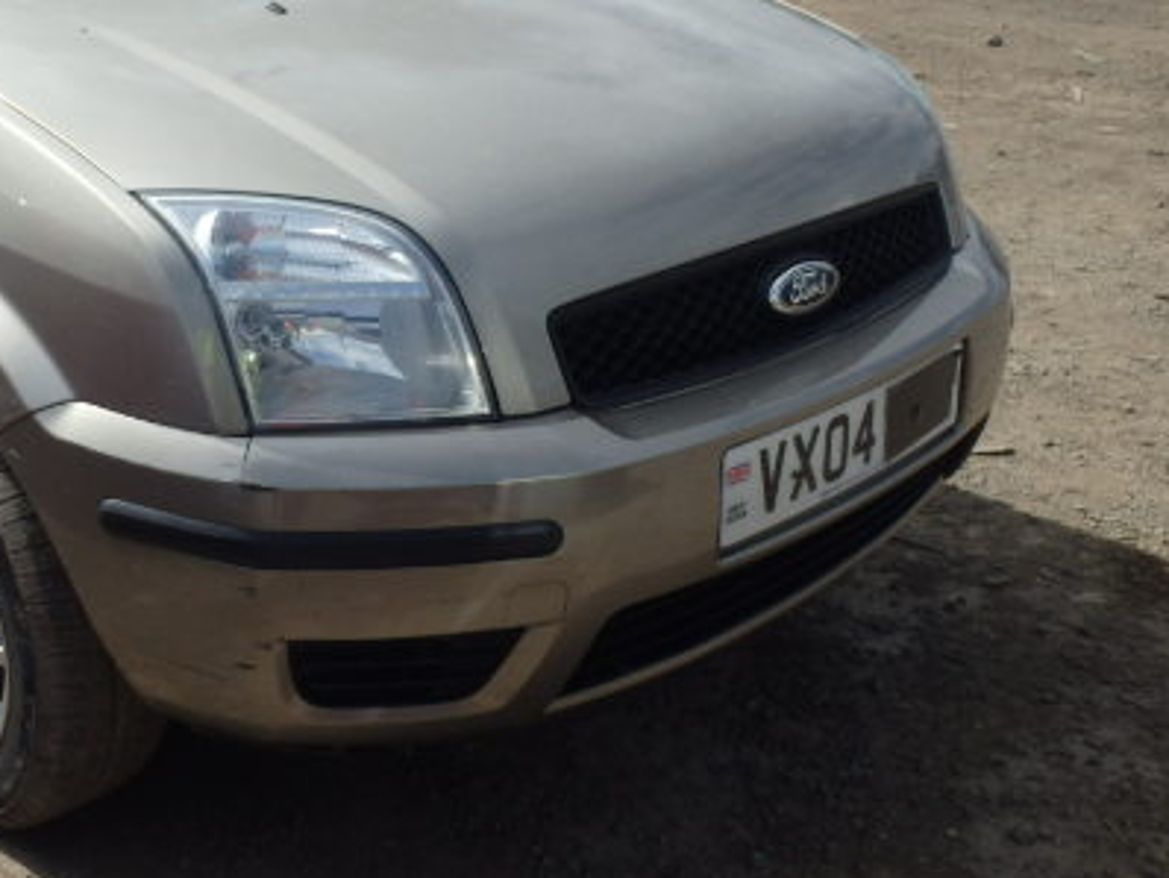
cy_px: 235
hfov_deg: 40.4
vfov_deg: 31.7
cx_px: 238
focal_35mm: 45
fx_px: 1521
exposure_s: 1/160
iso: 125
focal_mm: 5
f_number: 11
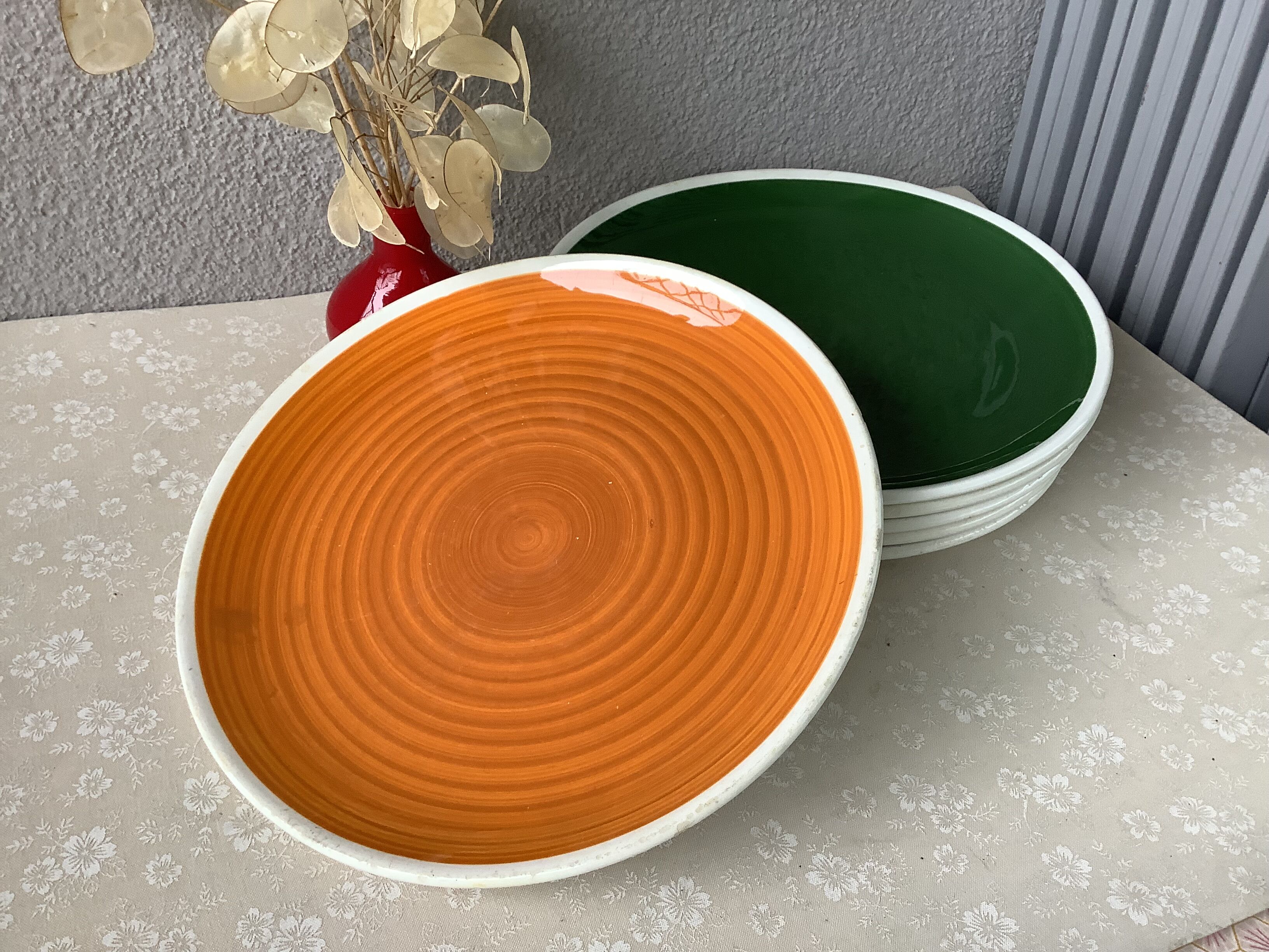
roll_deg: -2.9
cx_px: 634
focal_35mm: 31
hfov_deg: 58.4
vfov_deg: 45.4
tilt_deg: -39.1
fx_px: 1136
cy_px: 476
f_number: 2.4
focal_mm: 3.3
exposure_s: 1/60
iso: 80
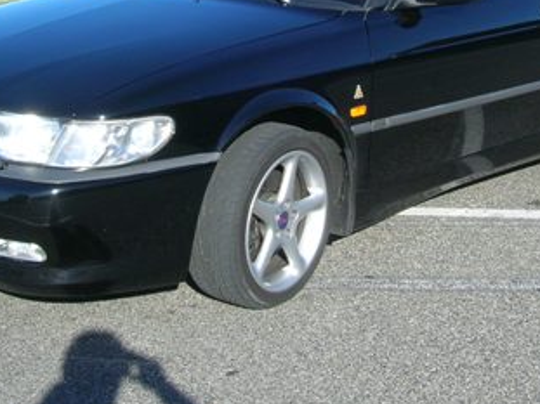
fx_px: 1092
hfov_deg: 27.8
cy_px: 62
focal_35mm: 70
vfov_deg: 20.7
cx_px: 286
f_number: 4.9
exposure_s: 1/252
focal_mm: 5.7
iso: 50
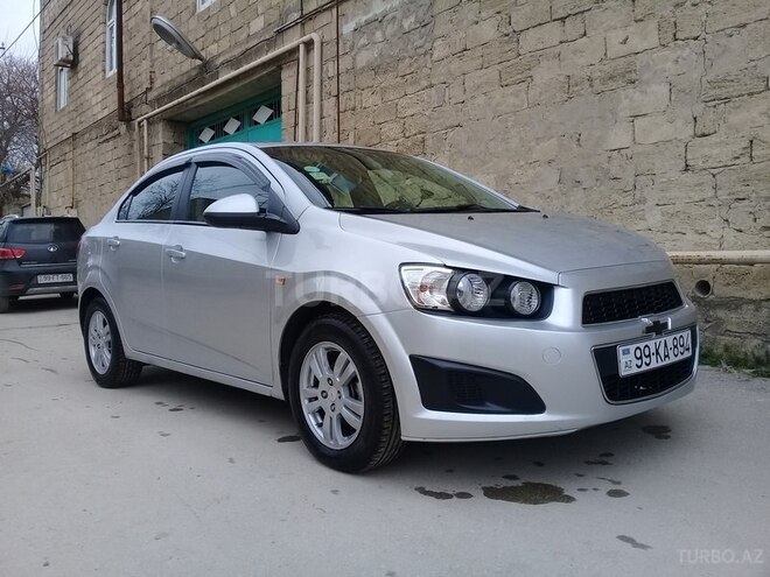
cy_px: 288
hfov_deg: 58.4
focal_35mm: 31
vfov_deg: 45.4
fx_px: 690
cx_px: 385
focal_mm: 3.3
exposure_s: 1/710
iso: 50
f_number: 2.2
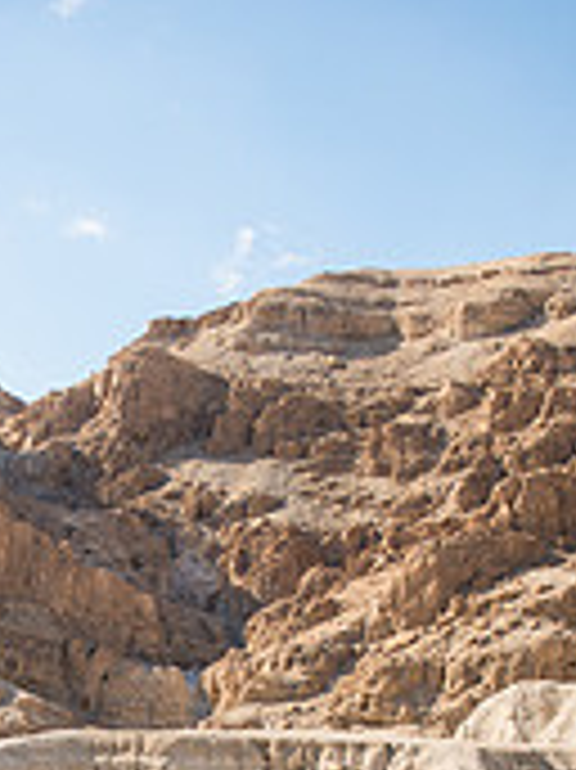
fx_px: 1577
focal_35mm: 71
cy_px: 968
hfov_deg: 20.4
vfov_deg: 24.4
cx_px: 99
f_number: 2.8
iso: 200
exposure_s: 1/2500
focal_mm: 28
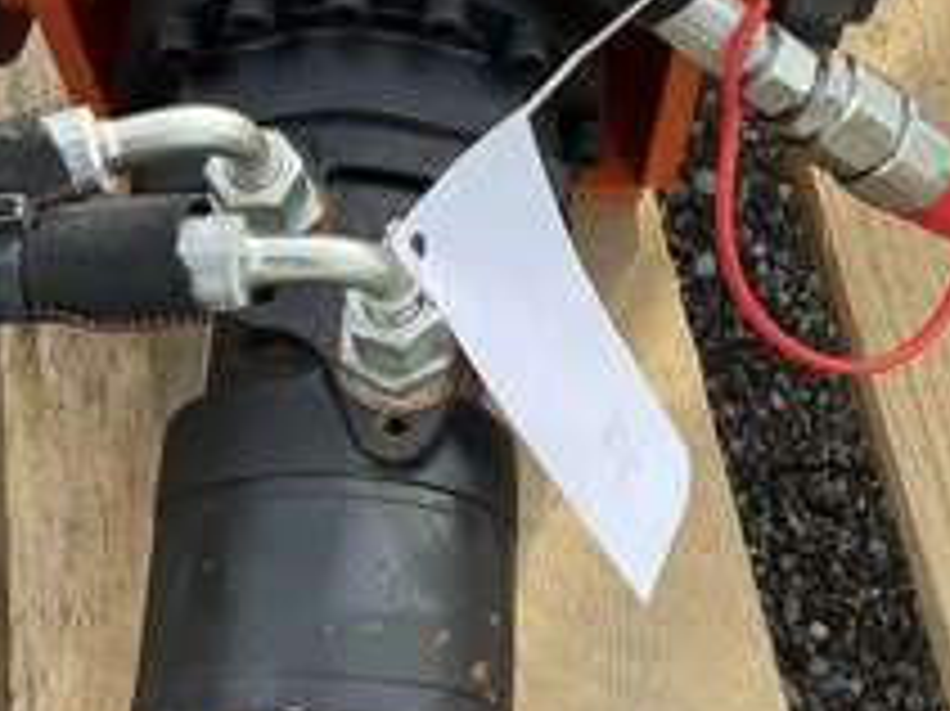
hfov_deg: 34.9
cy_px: 364
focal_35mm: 55
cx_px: 455
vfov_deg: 26.5
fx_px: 1509
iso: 20
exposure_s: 1/186
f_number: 1.8
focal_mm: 3
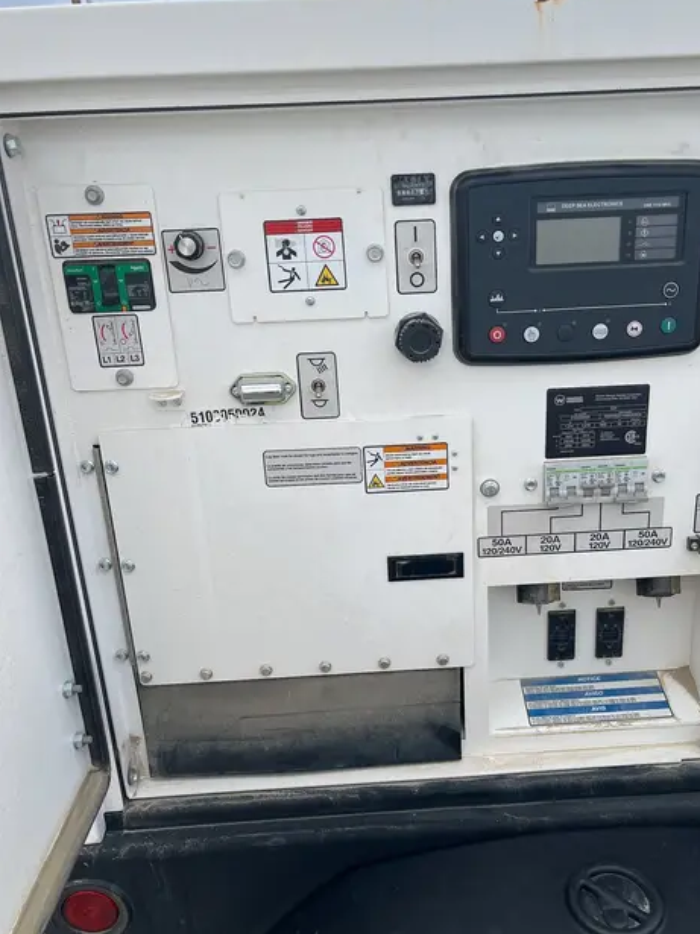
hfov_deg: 45.2
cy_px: 482
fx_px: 836
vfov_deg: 58.3
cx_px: 415
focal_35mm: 31
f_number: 1.6
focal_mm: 5.1
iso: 50
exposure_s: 1/1992
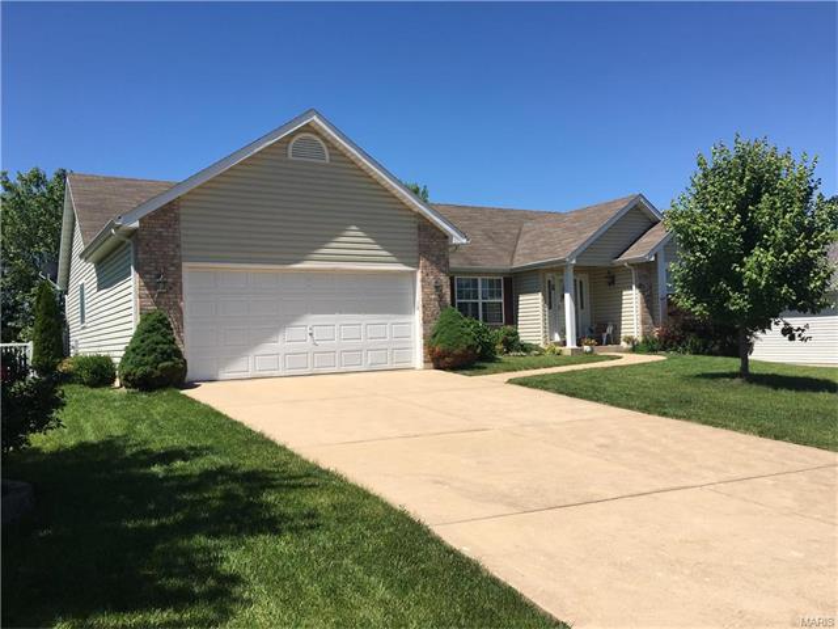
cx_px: 419
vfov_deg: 48.2
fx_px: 702
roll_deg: +2.0
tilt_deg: +2.8
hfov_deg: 61.7
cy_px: 314
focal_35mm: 29
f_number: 2.2
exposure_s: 1/1832
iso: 25
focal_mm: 4.15
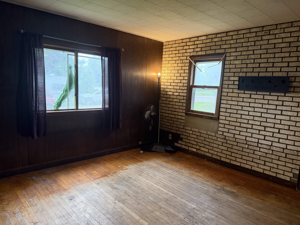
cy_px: 112
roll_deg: -2.5
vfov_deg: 56.8
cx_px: 150
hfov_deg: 71.6
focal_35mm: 24
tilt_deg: -7.7
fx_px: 208
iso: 640
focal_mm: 6.76
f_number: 1.78
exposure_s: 1/60
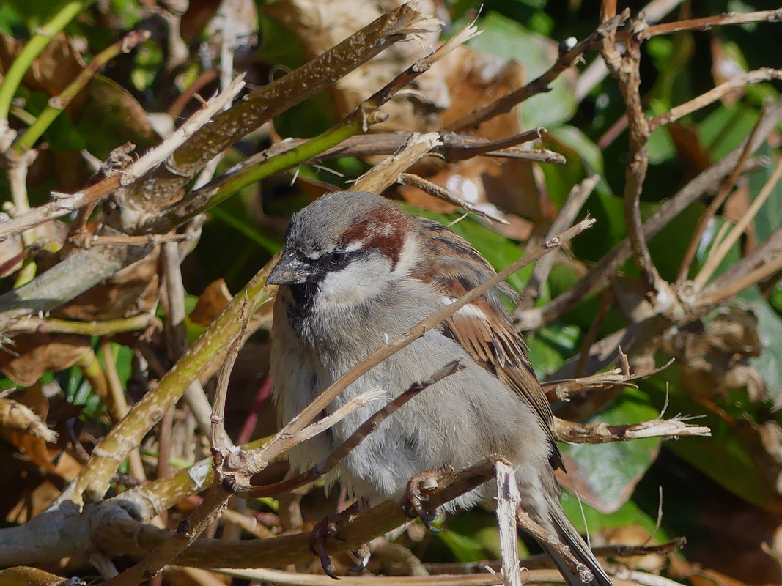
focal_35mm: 1200
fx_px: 27106
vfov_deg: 1.2
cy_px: 293
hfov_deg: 1.7
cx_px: 391
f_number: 4
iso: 100
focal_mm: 108
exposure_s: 1/640
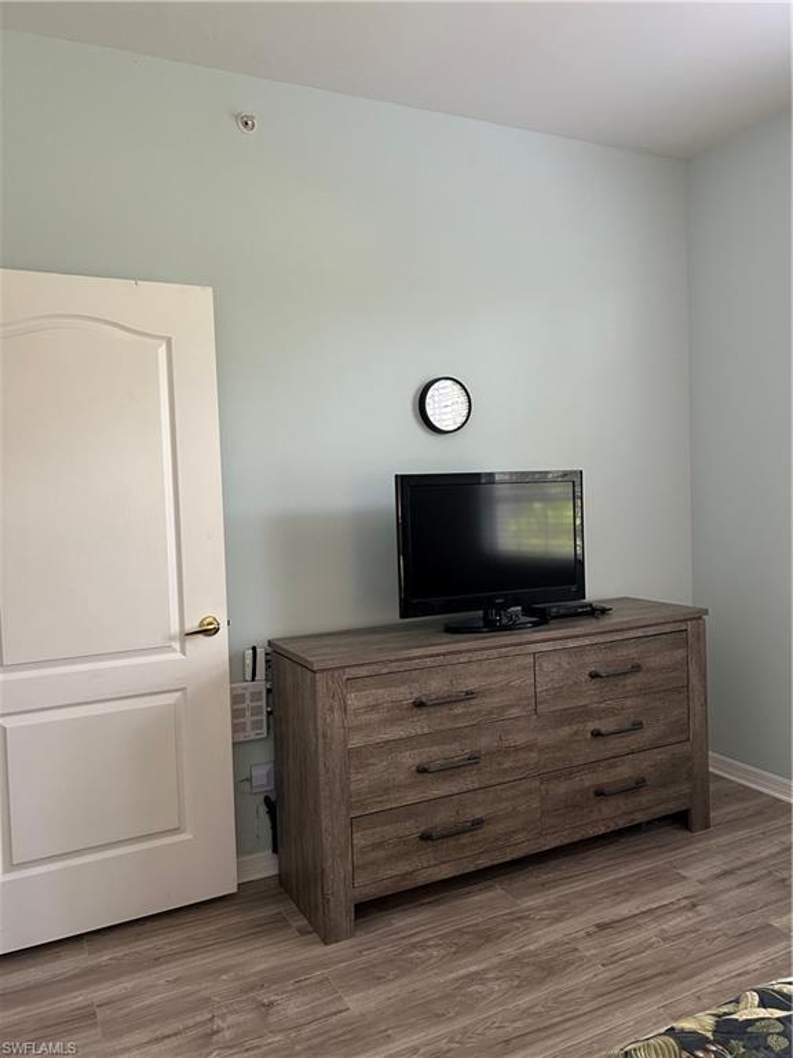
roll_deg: +2.5
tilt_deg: -0.9
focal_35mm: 26
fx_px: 794
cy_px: 529
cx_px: 396
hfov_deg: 53.1
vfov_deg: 67.3
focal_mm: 5.7
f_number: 1.5
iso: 250
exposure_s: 1/60
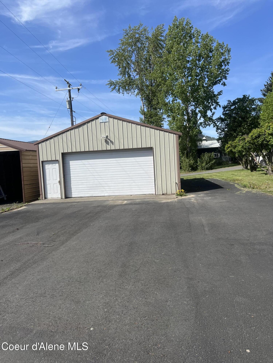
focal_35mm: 26
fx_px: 273
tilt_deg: -2.9
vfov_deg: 67.3
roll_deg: +1.6
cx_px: 136
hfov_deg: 53.1
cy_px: 182
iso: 50
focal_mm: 5.7
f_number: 1.5
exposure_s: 1/3831
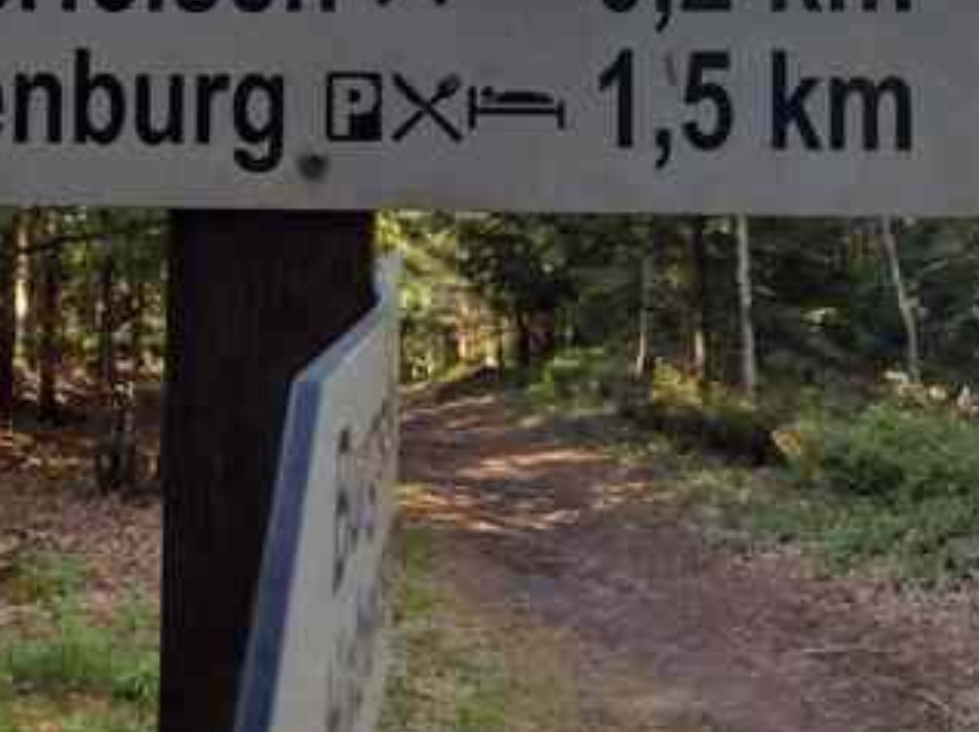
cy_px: 138
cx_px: 246
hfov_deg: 36.6
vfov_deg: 27.9
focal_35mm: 51
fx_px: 1441
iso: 100
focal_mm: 4.71
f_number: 1.7
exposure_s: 1/180
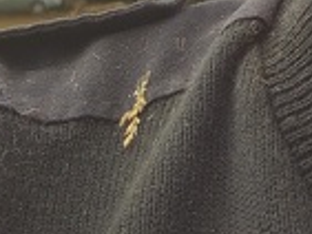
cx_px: 519
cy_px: -369
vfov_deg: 9.1
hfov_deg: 12.7
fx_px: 1299
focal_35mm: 144
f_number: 1.9
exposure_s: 1/219
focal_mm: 3.86
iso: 50
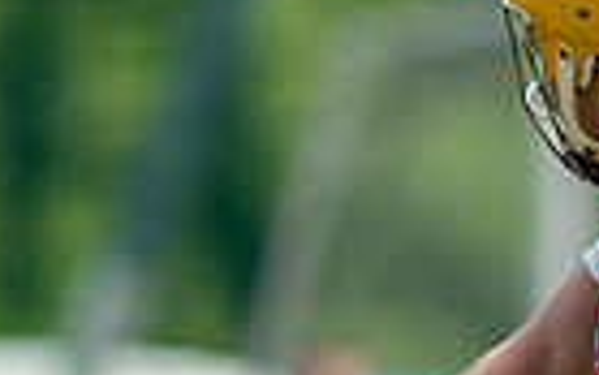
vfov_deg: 0.7
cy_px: 535
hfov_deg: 1.1
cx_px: 672
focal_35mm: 1921
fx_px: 31372
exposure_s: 1/1600
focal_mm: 300
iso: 100
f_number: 2.8
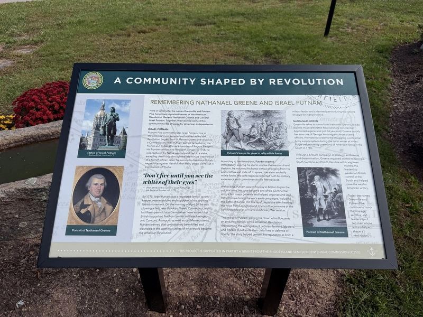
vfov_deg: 56.8
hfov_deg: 71.6
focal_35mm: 24
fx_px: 293
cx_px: 212
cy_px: 158
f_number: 1.78
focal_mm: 6.76
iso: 80
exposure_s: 1/4975
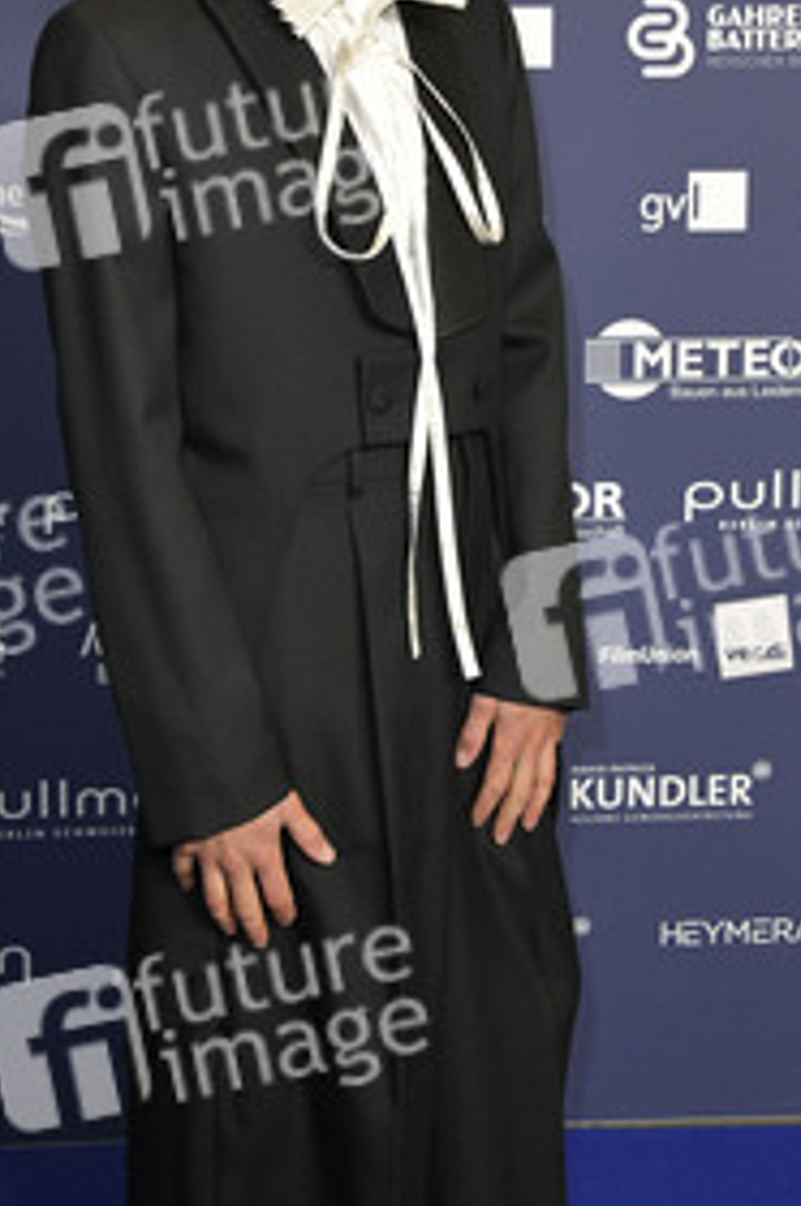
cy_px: 383
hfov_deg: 22.5
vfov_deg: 33.1
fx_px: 2007
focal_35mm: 60
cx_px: 332
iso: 2000
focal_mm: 42
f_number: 6.3
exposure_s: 1/200
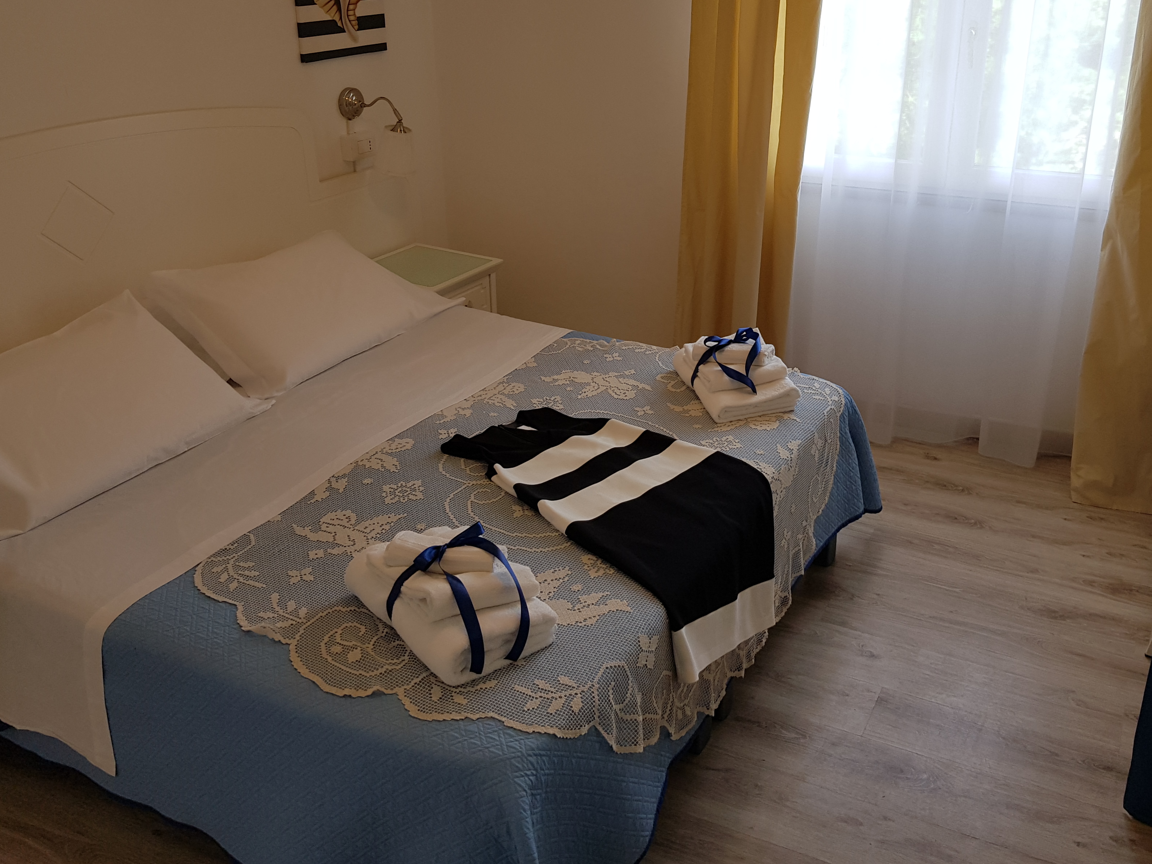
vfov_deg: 42.7
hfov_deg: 55.1
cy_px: 343
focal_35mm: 33
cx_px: 672
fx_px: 1098
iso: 40
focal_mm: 4.2
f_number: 1.7
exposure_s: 1/113
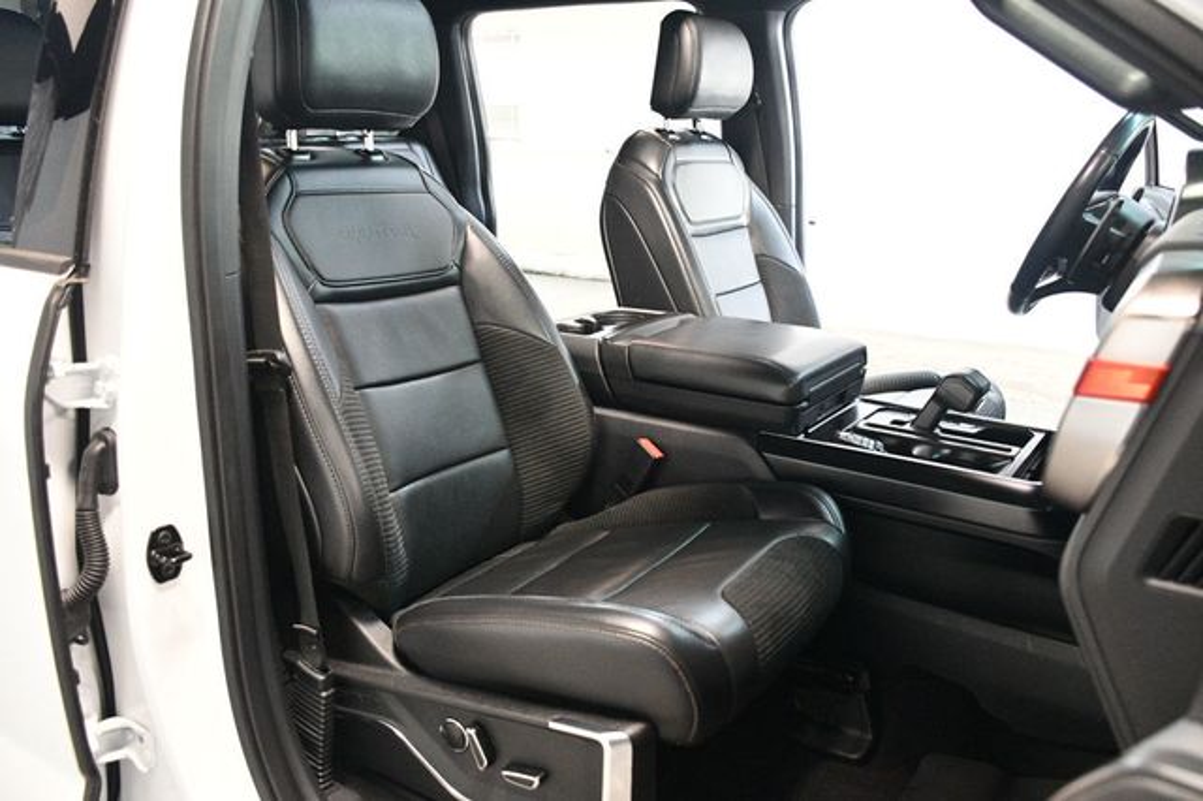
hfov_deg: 62.0
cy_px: 400
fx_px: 1002
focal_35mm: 30
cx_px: 602
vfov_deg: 43.6
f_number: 3.5
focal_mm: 20
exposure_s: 1/60
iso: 5000
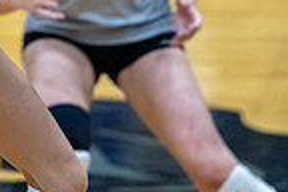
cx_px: -11
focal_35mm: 1011
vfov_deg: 1.4
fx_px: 8087
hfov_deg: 2.0
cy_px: -276
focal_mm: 200
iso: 3200
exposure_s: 1/1600
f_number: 2
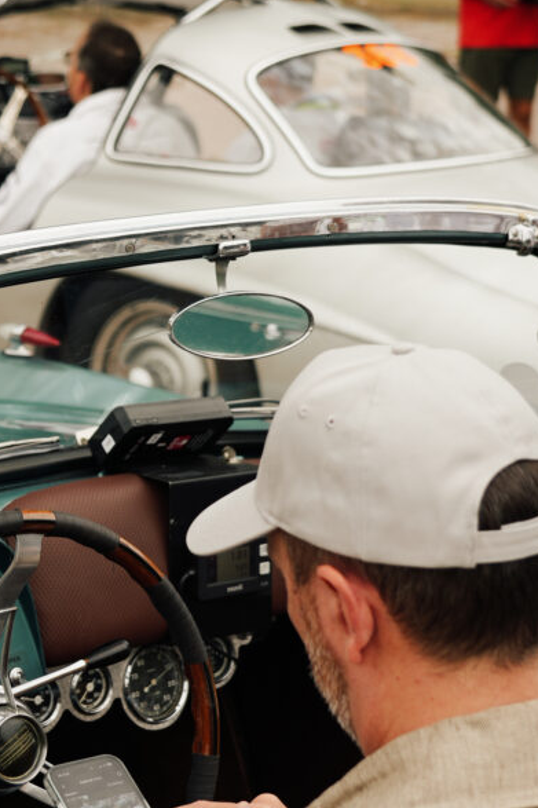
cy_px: 417
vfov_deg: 21.9
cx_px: -25
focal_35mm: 93
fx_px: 2086
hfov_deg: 14.4
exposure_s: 1/125
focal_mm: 39
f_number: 4
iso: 100
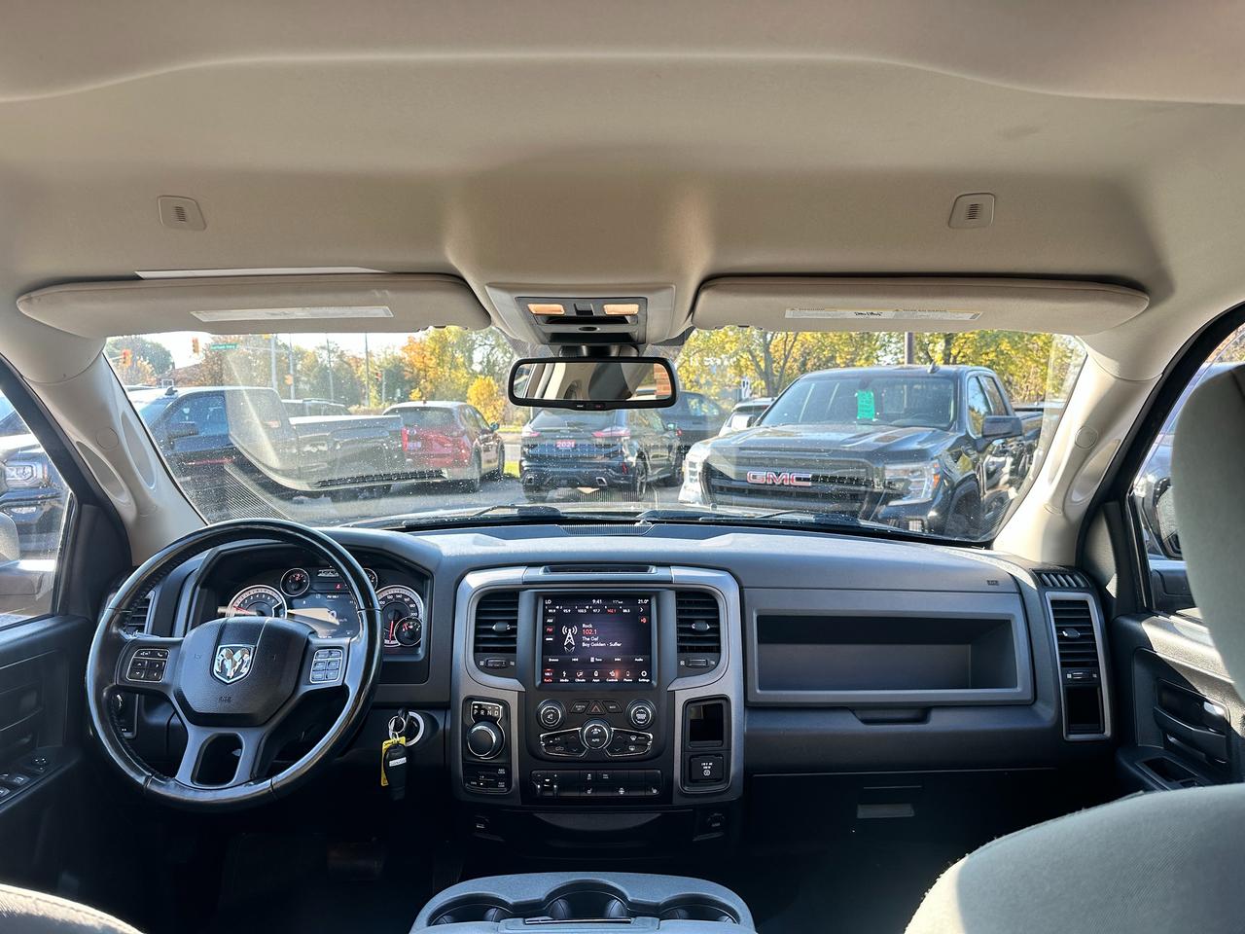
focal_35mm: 24
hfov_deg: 71.6
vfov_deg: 56.8
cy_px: 467
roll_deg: +0.3
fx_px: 863
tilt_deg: -4.4
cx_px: 622
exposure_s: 1/215
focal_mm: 6.86
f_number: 1.78
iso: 64
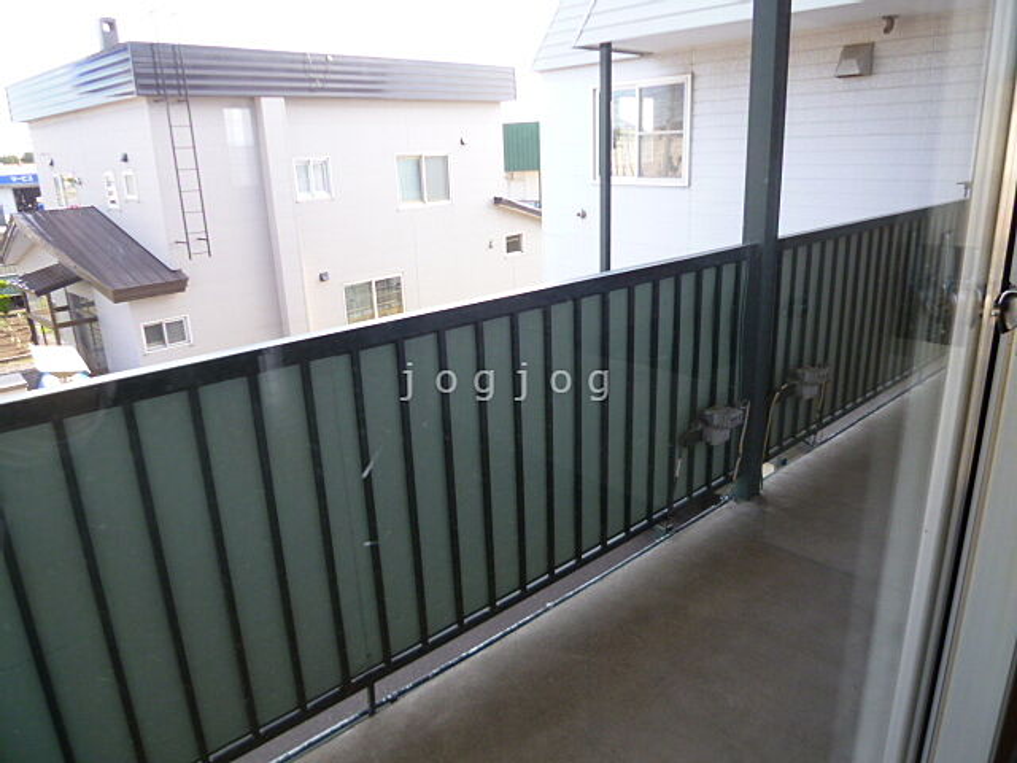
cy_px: 382
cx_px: 508
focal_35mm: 24
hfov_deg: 71.6
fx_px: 705
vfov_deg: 56.8
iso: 100
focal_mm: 4.3
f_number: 2.5
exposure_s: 1/125
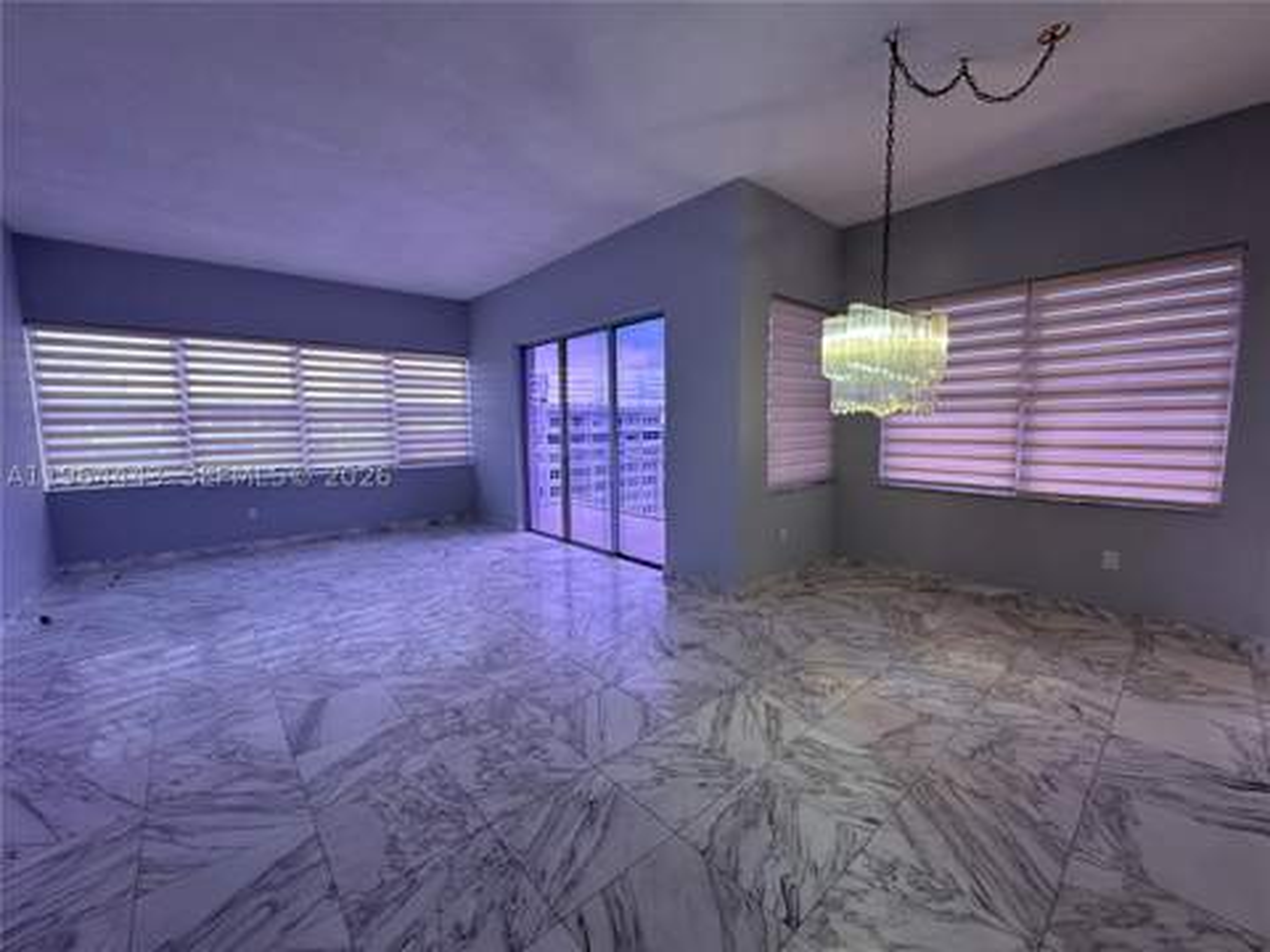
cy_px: 476
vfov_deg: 85.7
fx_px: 514
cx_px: 635
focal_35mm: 14
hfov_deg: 102.1
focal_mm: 2.22
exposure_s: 1/60
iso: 160
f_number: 2.2
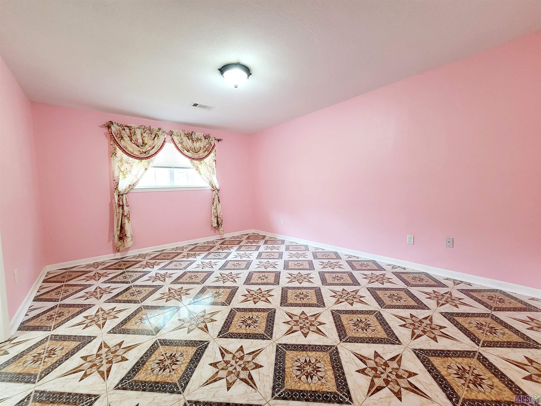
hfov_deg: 106.2
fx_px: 203
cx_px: 270
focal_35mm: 13
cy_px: 203
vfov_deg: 89.9
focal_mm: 2.2
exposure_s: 1/60.2
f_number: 2.2
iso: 250
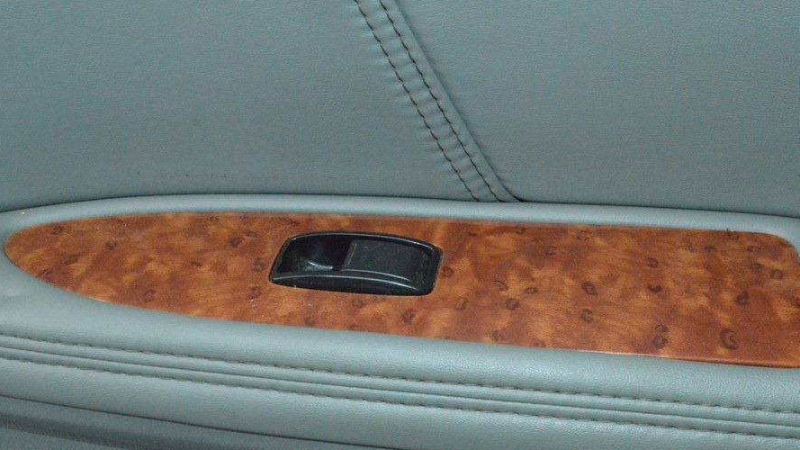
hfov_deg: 43.7
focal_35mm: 47
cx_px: 405
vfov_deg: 25.4
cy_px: 234
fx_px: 997
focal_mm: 26
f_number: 16
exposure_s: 1/125
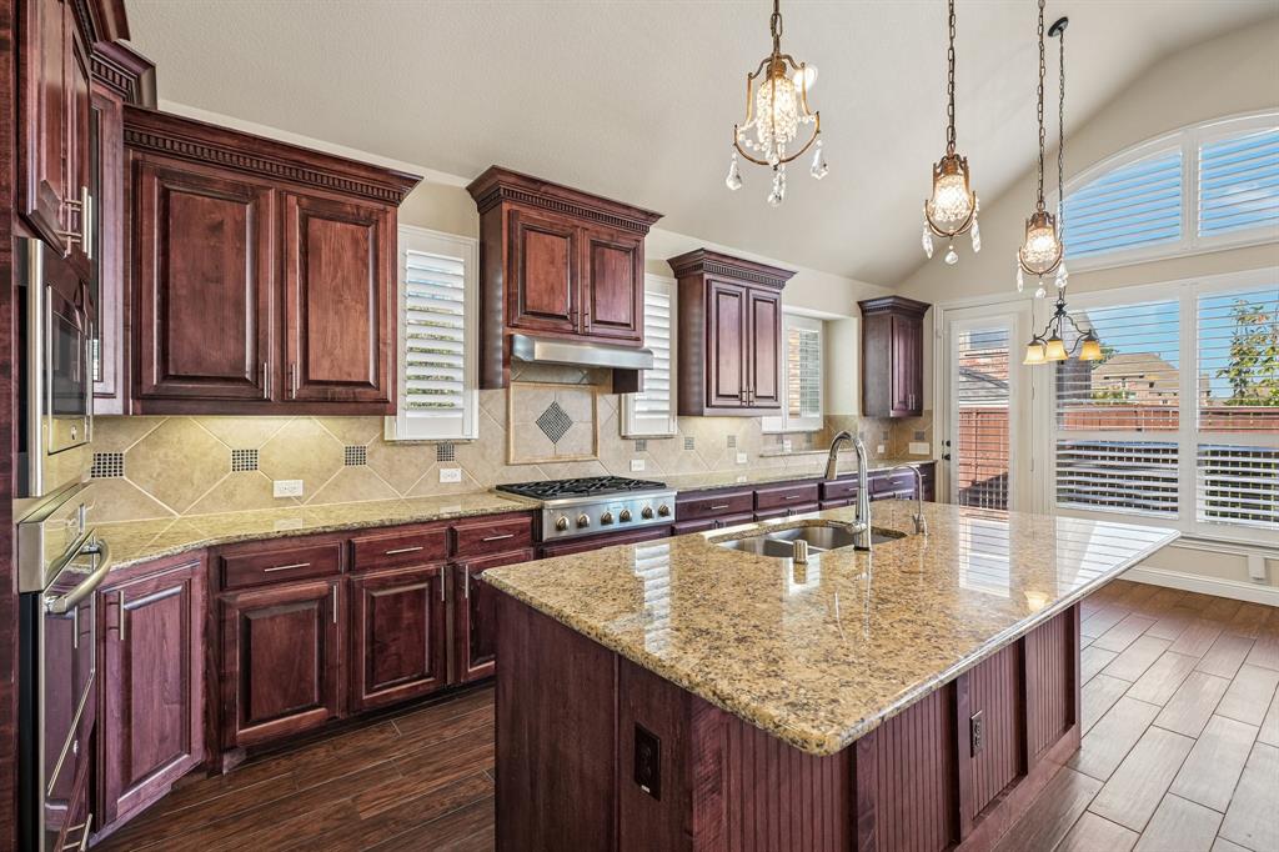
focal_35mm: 16
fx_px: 568
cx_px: 640
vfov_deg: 73.7
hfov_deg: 96.8
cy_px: 426
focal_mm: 16
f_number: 8
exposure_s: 1/15
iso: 400
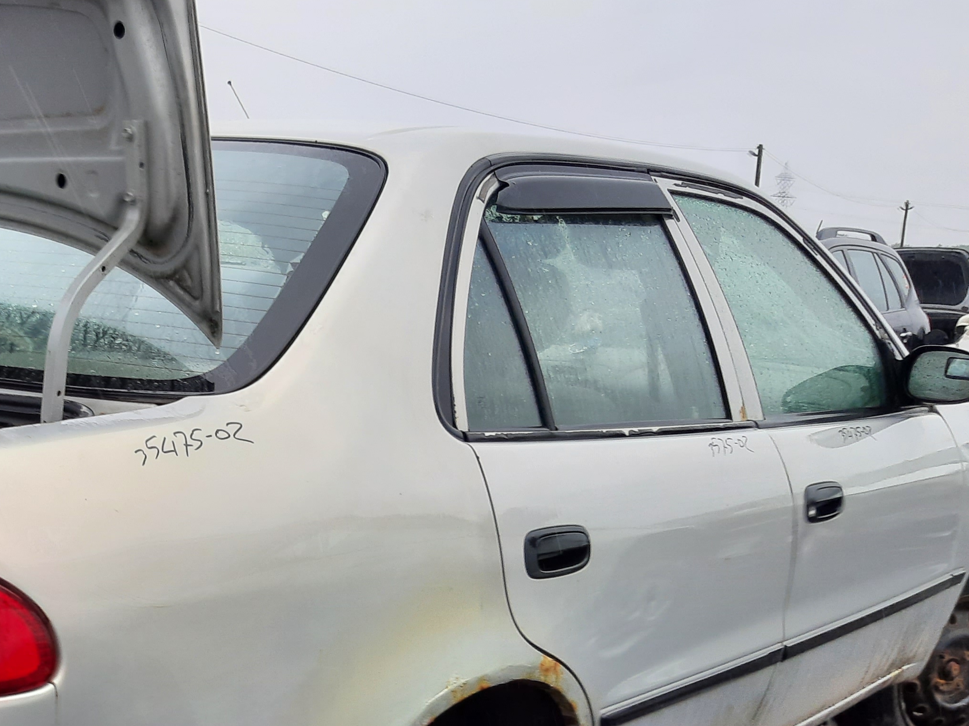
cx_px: 115
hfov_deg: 35.5
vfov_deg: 27.8
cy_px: 607
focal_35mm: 51
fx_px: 1428
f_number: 1.7
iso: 40
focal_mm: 3.92
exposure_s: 1/182
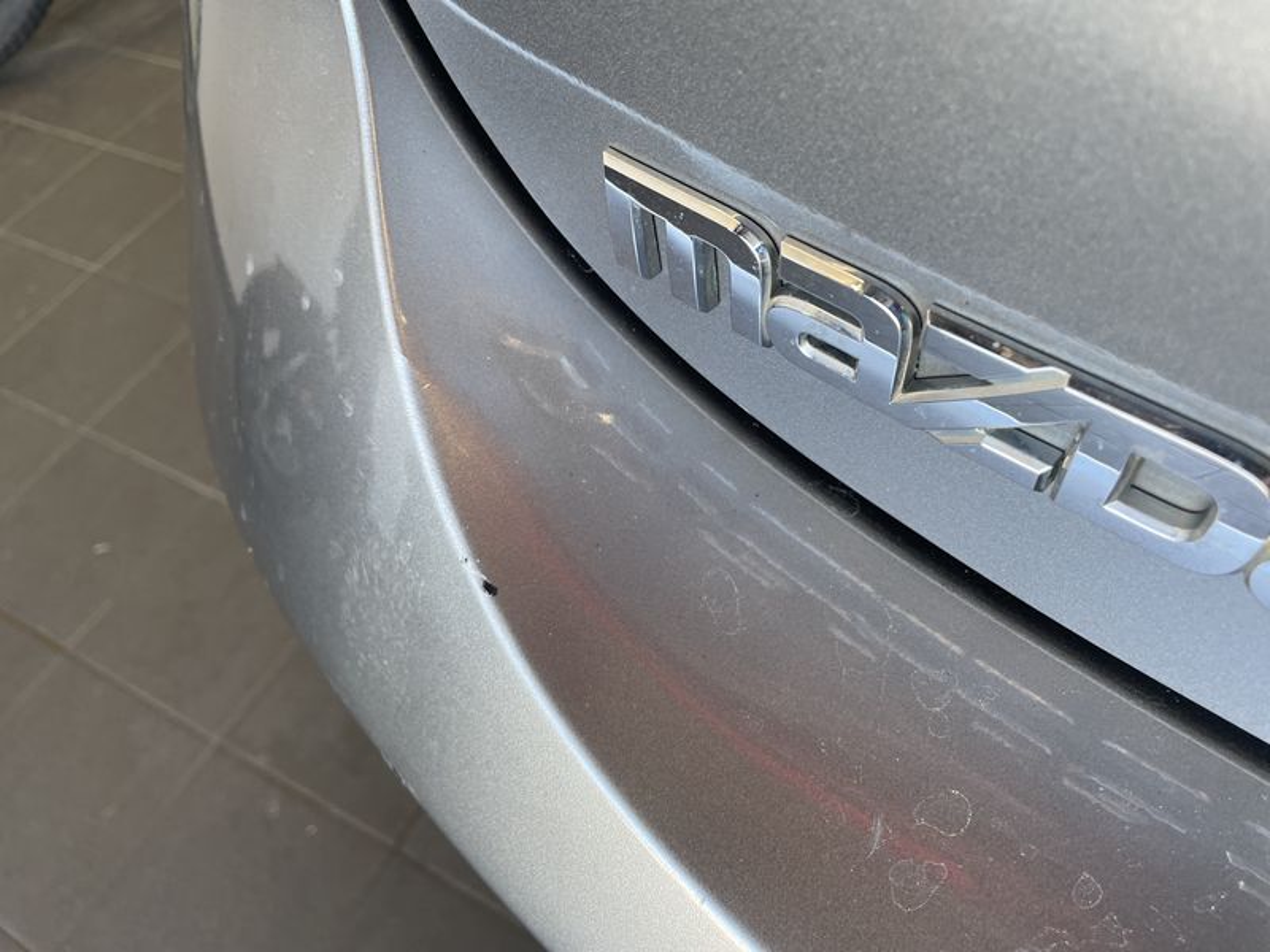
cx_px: 635
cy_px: 476
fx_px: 954
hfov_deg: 67.3
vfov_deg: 53.1
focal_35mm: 26
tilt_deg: -51.6
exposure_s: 1/100
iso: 64
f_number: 1.6
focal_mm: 4.2
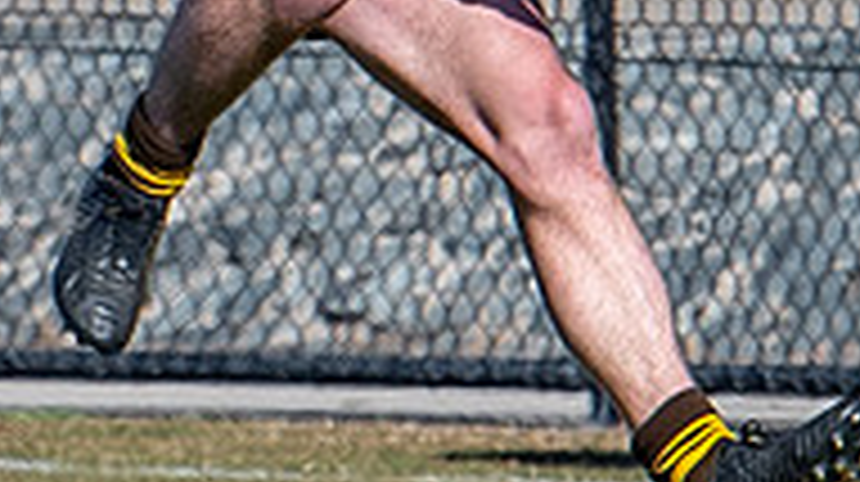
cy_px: -351
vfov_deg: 0.3
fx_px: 79690
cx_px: 329
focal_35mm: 3498
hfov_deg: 0.6
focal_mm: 200
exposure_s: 1/1000
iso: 180
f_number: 5
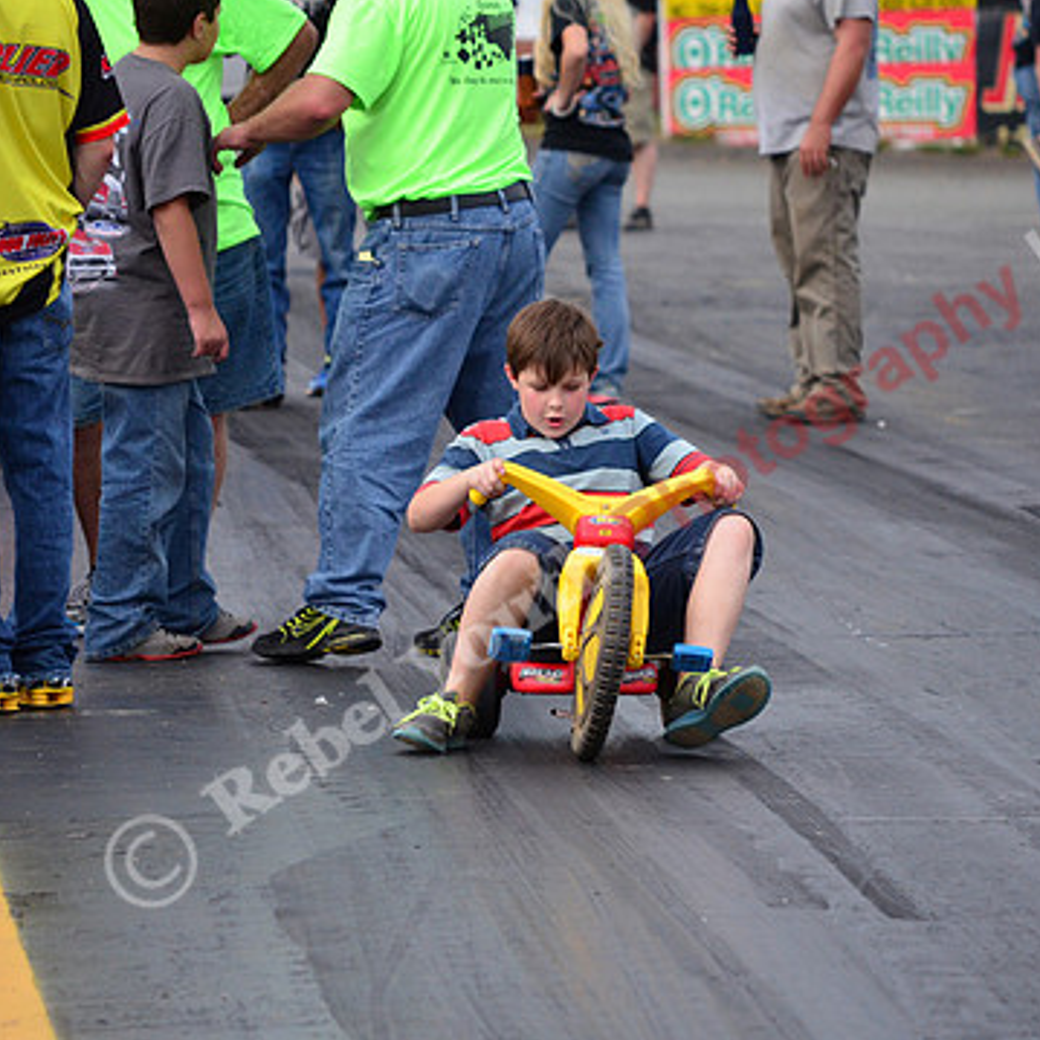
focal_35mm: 308
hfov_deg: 5.7
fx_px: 10469
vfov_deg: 5.7
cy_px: 533
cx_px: 666
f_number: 5.3
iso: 1000
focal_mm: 150
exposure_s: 1/2000
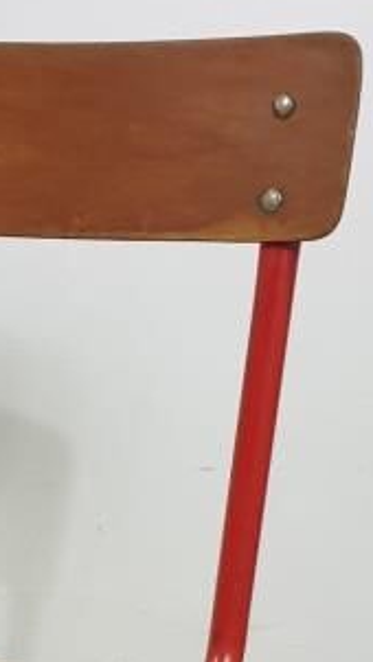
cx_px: -11
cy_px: 741
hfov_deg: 12.4
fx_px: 1687
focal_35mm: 96
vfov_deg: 21.0
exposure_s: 1/33
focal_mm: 4.3
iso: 320
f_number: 1.5
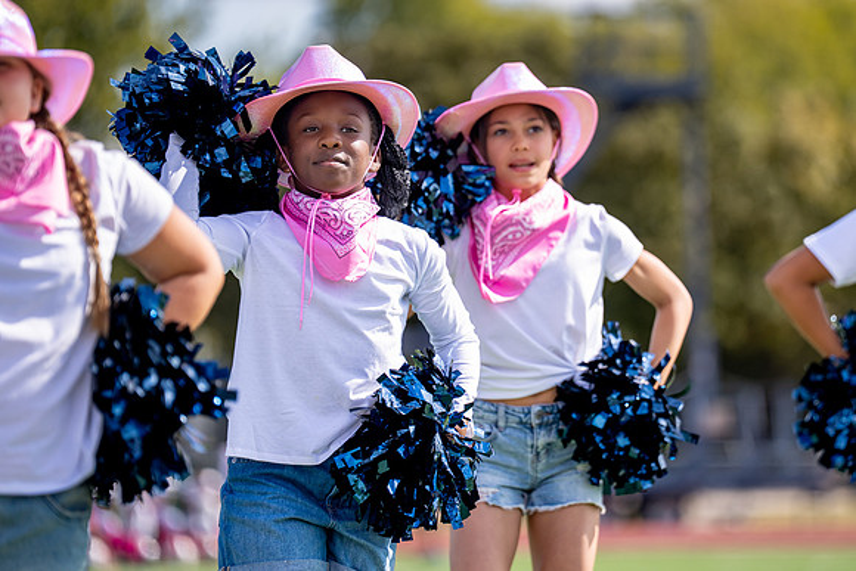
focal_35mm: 222
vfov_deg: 6.2
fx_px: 5286
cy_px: 219
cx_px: 528
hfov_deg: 9.3
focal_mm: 180
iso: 250
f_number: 2.8
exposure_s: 1/4000
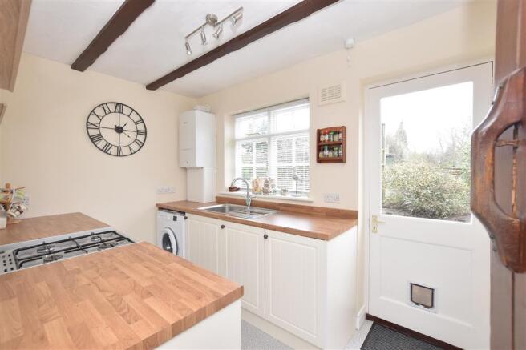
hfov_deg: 100.4
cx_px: 263
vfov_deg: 77.3
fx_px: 219
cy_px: 175
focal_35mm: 15
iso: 500
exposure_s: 1/20
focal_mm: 10
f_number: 8
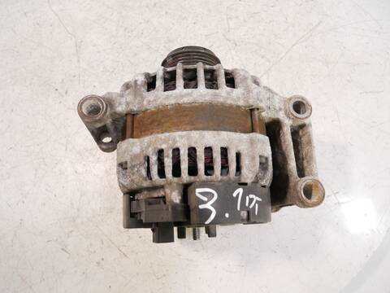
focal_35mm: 26
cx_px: 195
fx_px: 293
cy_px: 146
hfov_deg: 67.3
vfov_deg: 53.1
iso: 800
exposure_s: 1/60
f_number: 3.5
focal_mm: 13
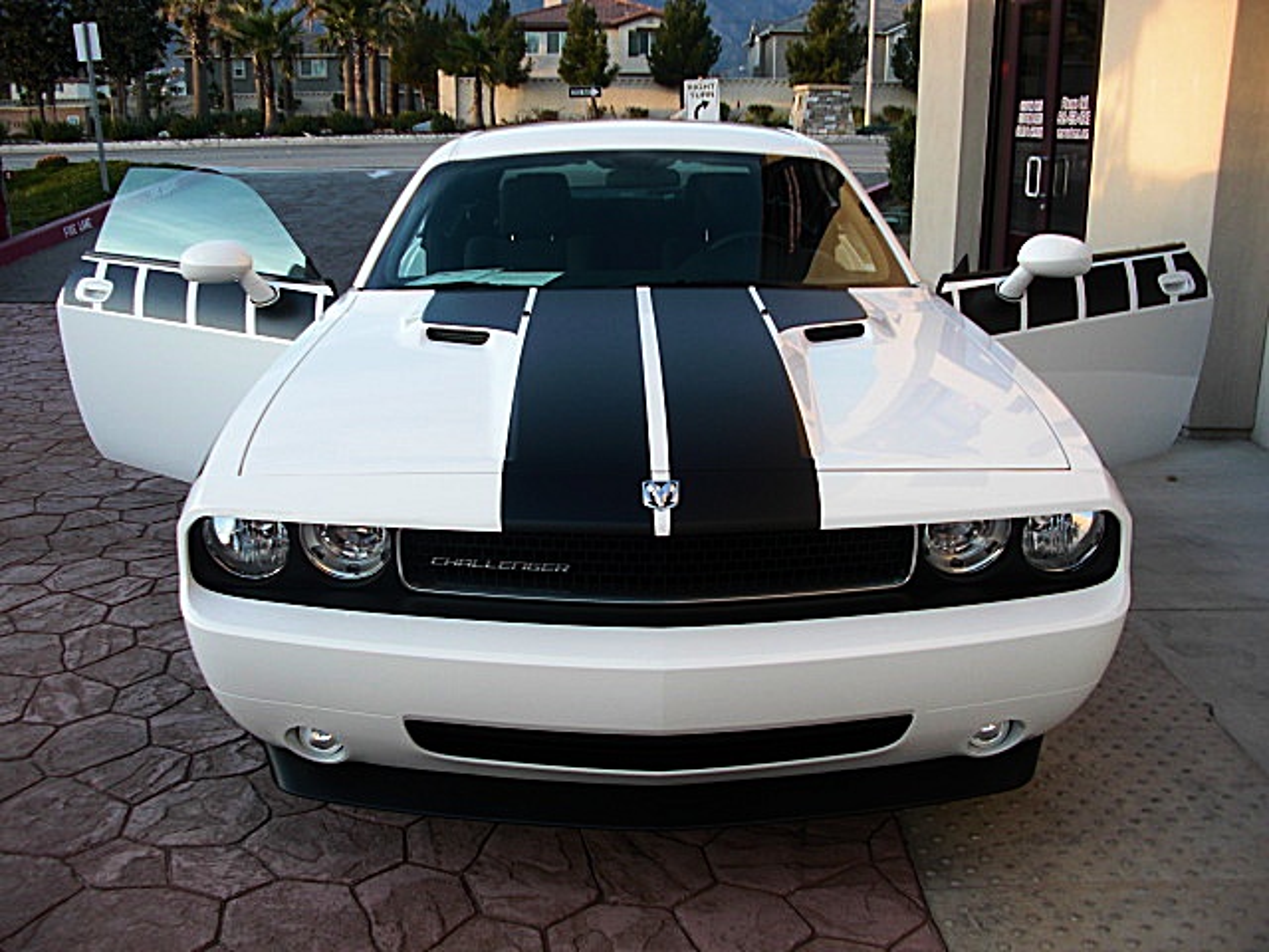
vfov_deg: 39.7
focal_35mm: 36
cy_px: 476
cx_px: 634
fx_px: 1320
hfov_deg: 51.4
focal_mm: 6.3
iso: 50
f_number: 2.8
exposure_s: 1/80
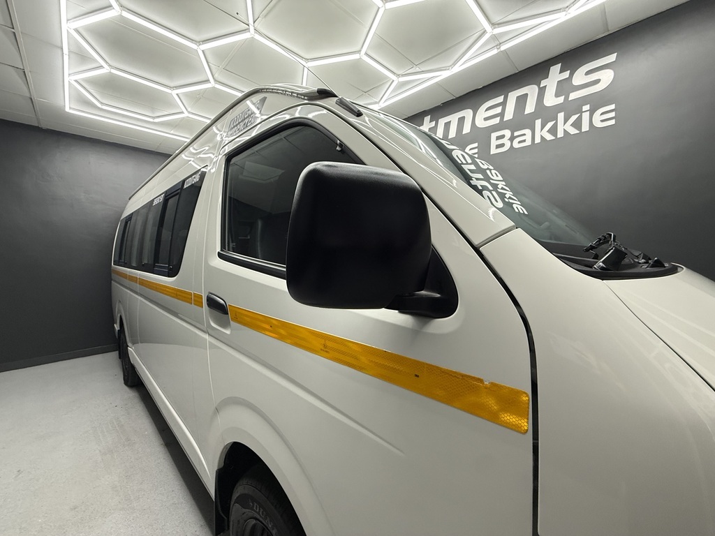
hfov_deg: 102.1
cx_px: 358
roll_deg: +0.6
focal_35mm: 14
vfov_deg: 85.7
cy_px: 268
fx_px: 289
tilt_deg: -4.1
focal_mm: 2.22
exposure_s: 1/100
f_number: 2.2
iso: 200
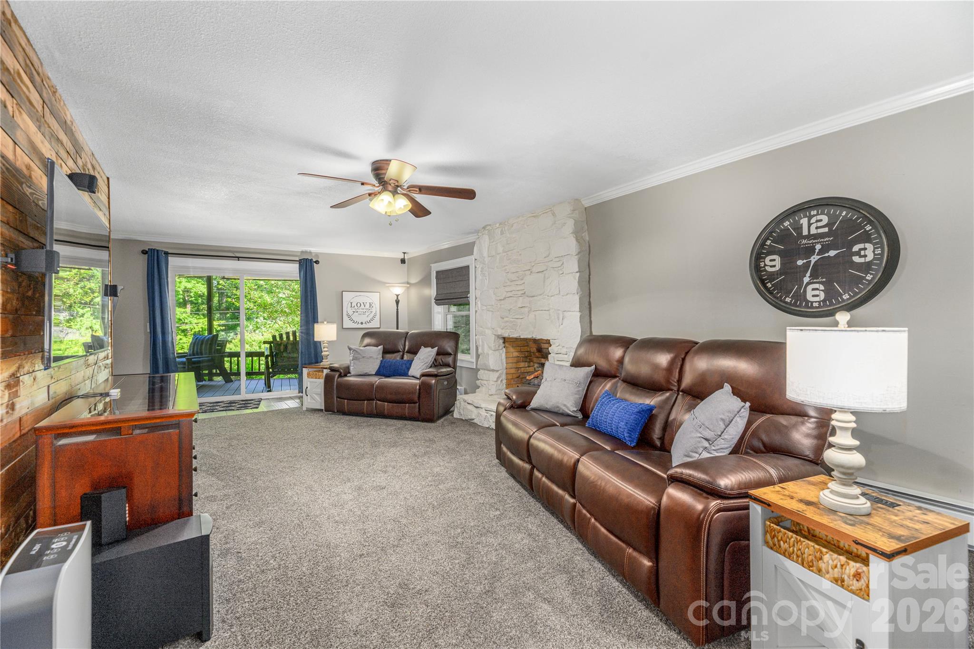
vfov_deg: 81.2
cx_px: 487
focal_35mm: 14
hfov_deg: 104.3
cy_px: 324
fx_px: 379
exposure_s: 1/60
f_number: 8
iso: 320
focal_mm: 14
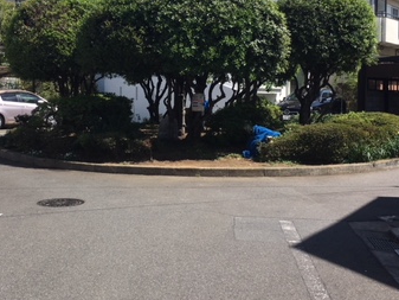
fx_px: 634
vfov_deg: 26.4
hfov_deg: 34.7
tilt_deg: +0.8
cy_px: 100
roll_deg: -1.1
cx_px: 140
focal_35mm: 55
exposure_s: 1/1479
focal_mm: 4.15
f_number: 2.2
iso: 25
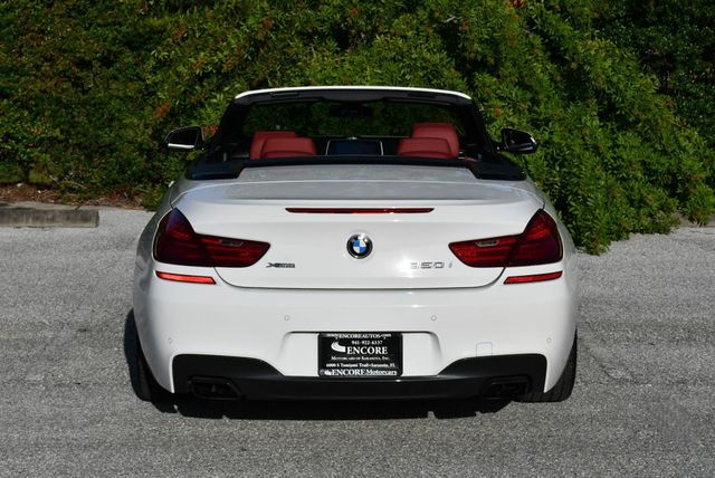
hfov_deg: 28.8
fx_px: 1392
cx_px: 358
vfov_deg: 19.5
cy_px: 239
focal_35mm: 70
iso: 100
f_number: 10
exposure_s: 1/400
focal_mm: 35
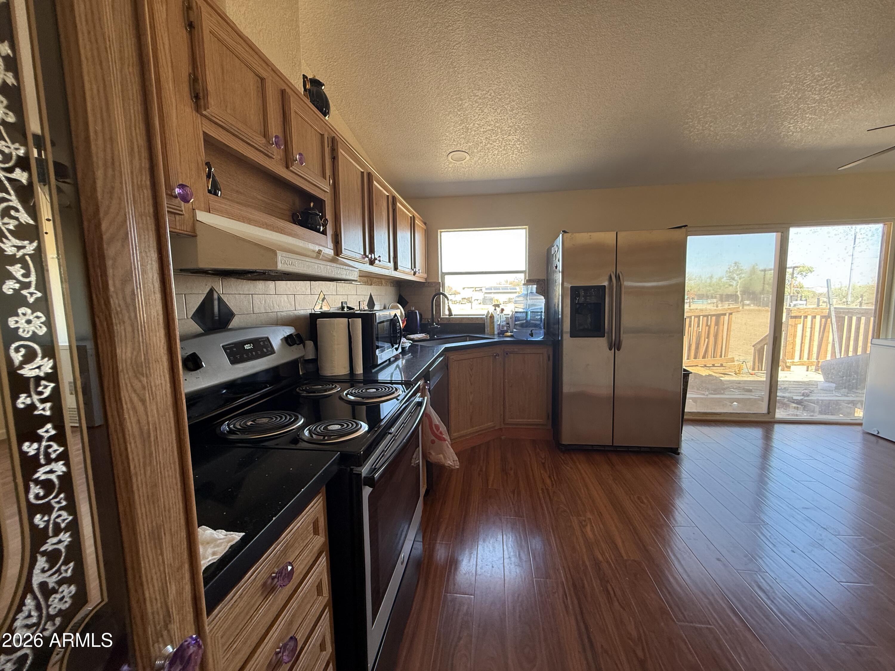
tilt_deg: -6.5
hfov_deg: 102.1
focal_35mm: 14
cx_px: 448
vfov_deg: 85.7
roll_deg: +1.0
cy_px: 336
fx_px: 362
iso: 160
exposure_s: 1/99
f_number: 2.2
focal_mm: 2.22
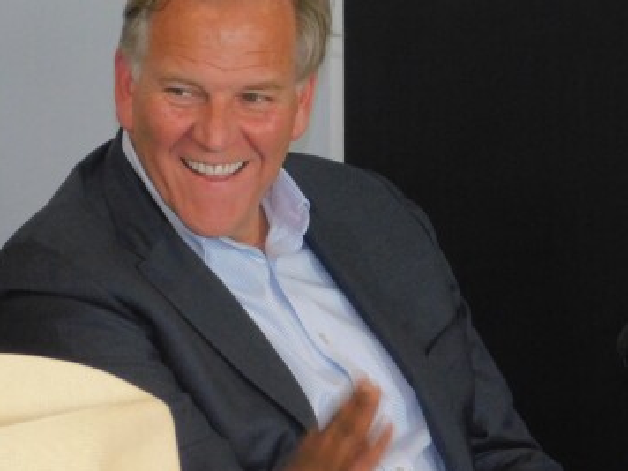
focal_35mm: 336
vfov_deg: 4.4
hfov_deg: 5.9
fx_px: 6096
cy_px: 268
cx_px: 249
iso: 560
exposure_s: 1/60
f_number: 5.3
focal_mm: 30.1
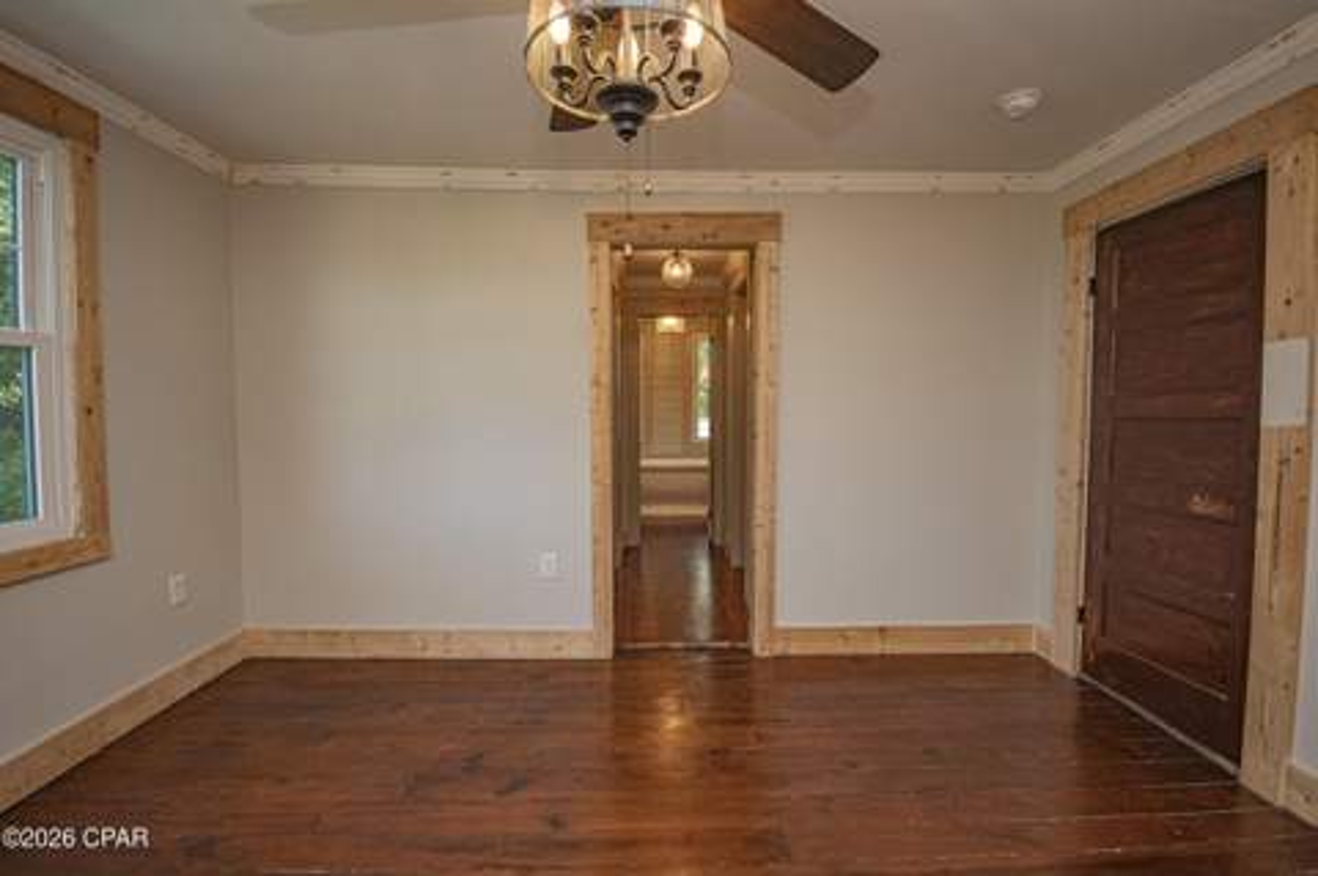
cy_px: 438
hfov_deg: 100.4
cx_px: 659
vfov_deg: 77.2
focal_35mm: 15
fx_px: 549
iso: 400
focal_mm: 10
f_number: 5.6
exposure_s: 1/60
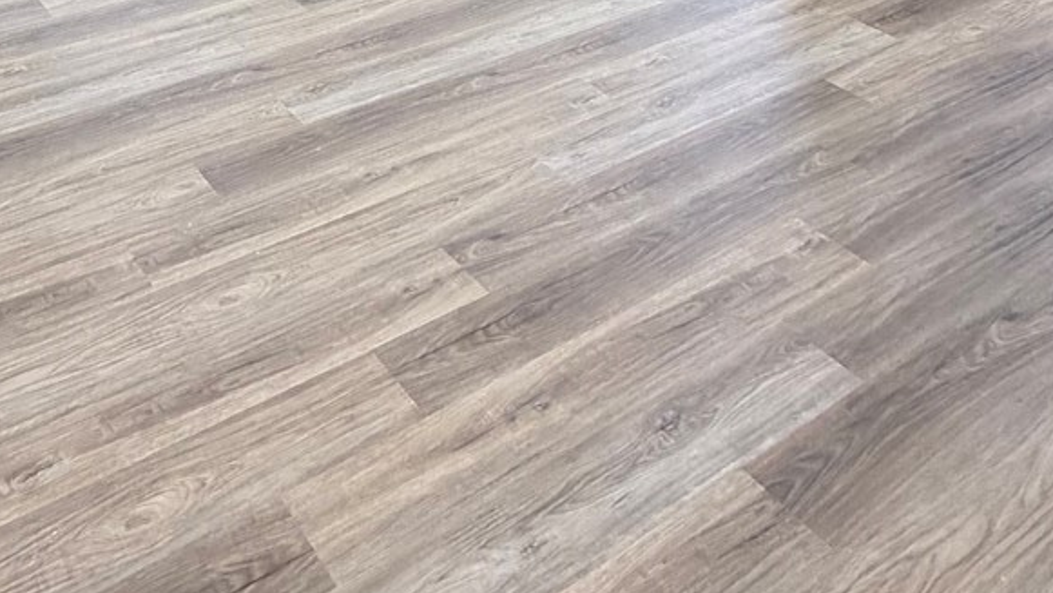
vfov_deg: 21.7
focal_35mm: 42
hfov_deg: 48.1
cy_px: -384
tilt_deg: -6.1
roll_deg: -0.5
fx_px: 1173
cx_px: 433
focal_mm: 2.22
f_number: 2.2
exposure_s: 1/60
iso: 320
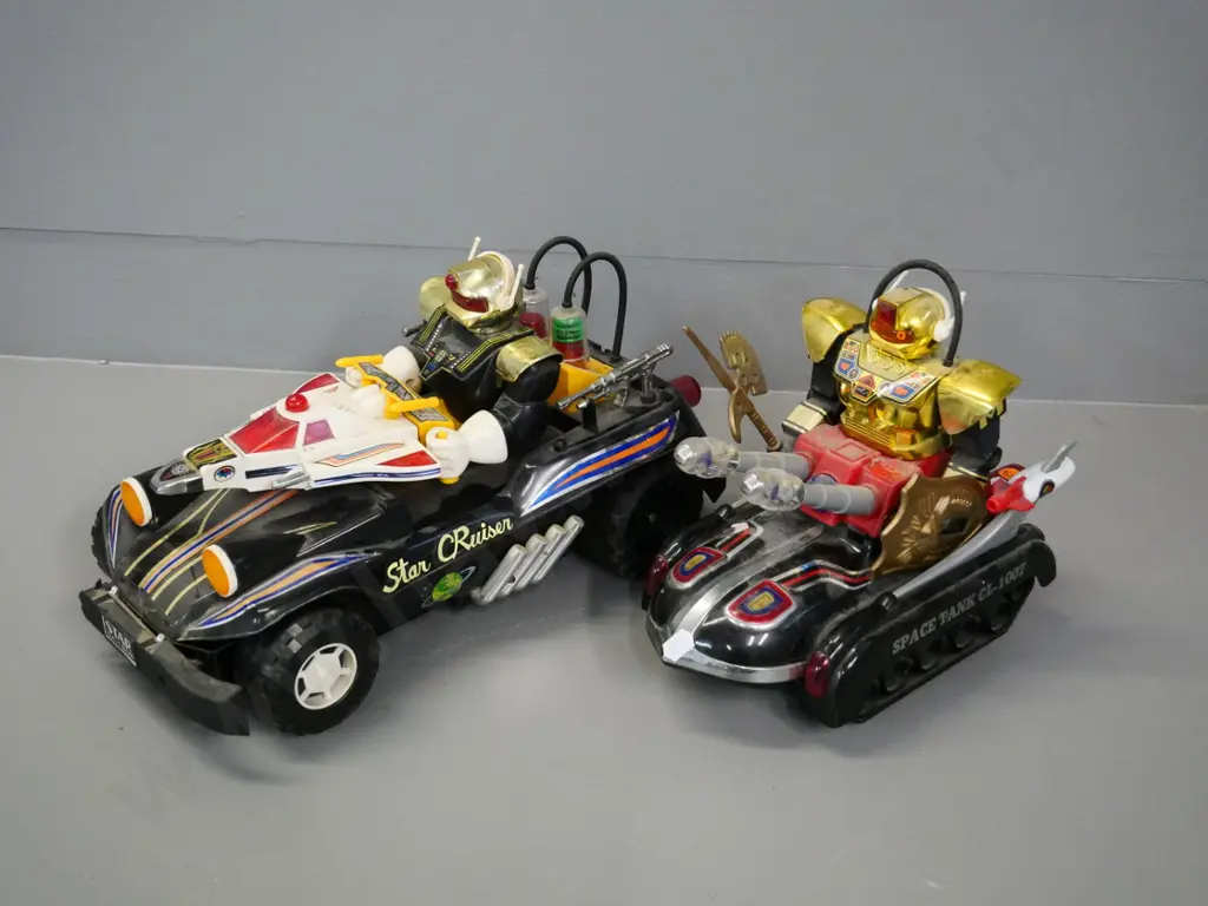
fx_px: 1535
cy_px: 453
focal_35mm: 44
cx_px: 604
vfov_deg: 32.9
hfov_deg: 42.9
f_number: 4.5
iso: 3200
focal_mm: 22
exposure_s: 1/125
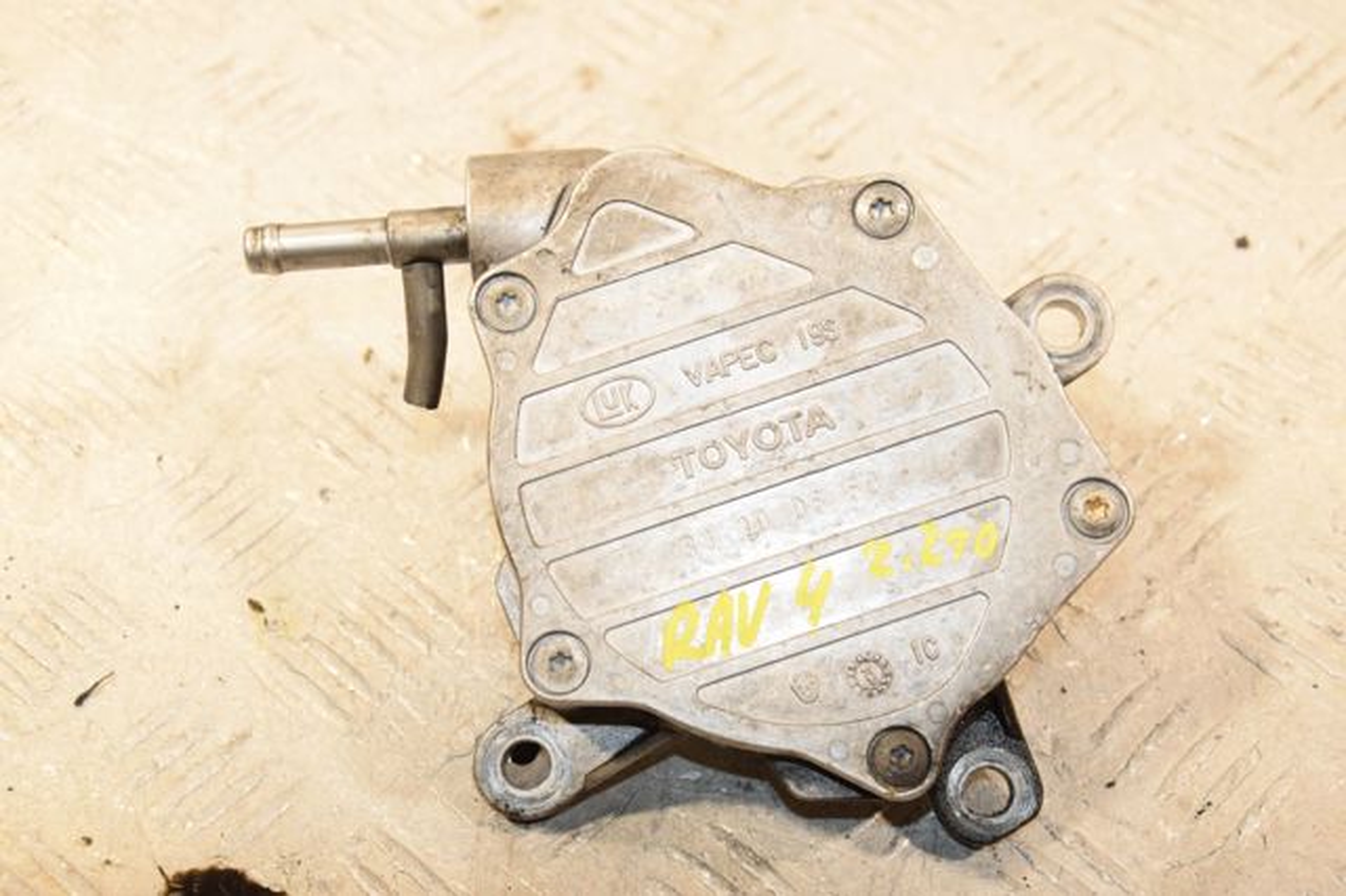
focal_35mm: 75
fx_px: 2803
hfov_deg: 27.0
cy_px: 448
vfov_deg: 18.2
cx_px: 673
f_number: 6.3
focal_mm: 50
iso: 1600
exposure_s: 1/200
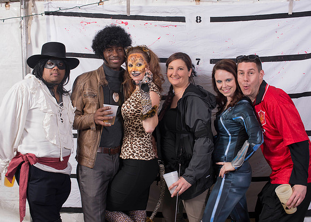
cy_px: 108
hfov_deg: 36.4
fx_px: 473
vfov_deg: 26.4
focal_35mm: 54
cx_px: 164
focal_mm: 50
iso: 640
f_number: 10
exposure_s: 1/100
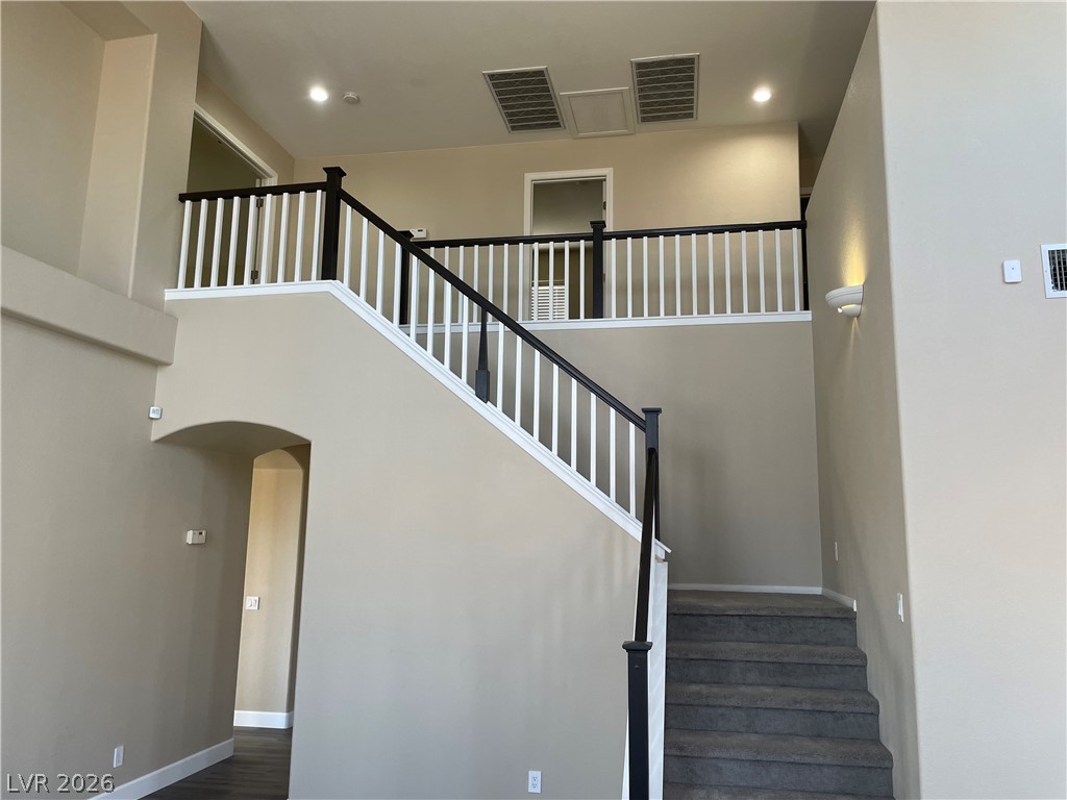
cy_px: 400
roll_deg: -0.8
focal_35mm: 26
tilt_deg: +9.7
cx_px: 534
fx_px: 801
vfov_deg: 53.1
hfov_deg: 67.3
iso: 80
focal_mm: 4.2
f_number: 1.6
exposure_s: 1/120
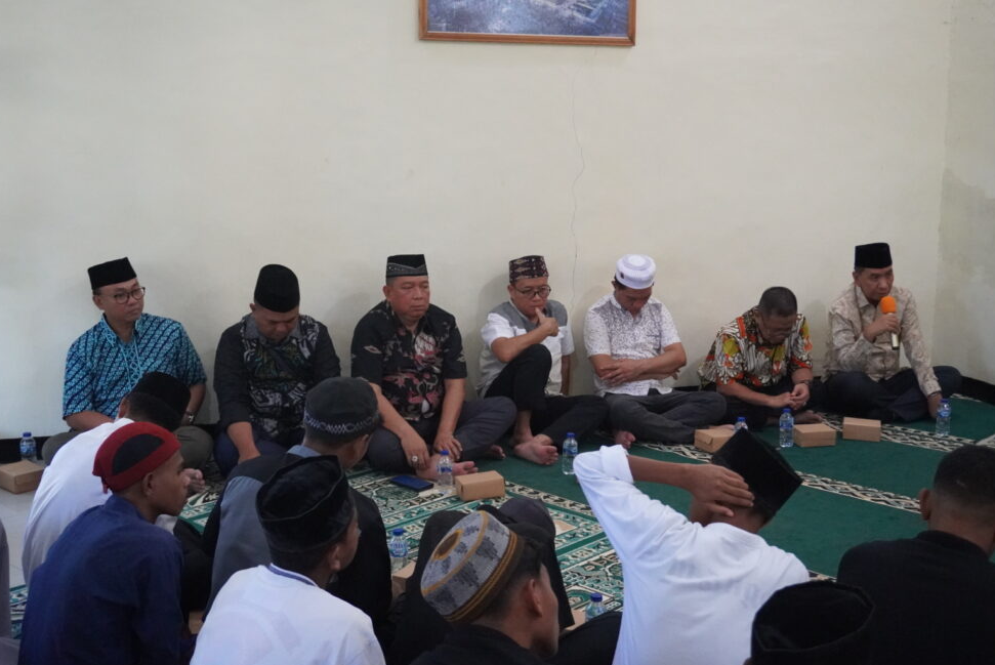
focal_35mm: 40
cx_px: 501
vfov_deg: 33.8
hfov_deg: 48.9
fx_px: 1093
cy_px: 326
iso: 6400
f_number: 4.5
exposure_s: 1/125
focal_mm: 25
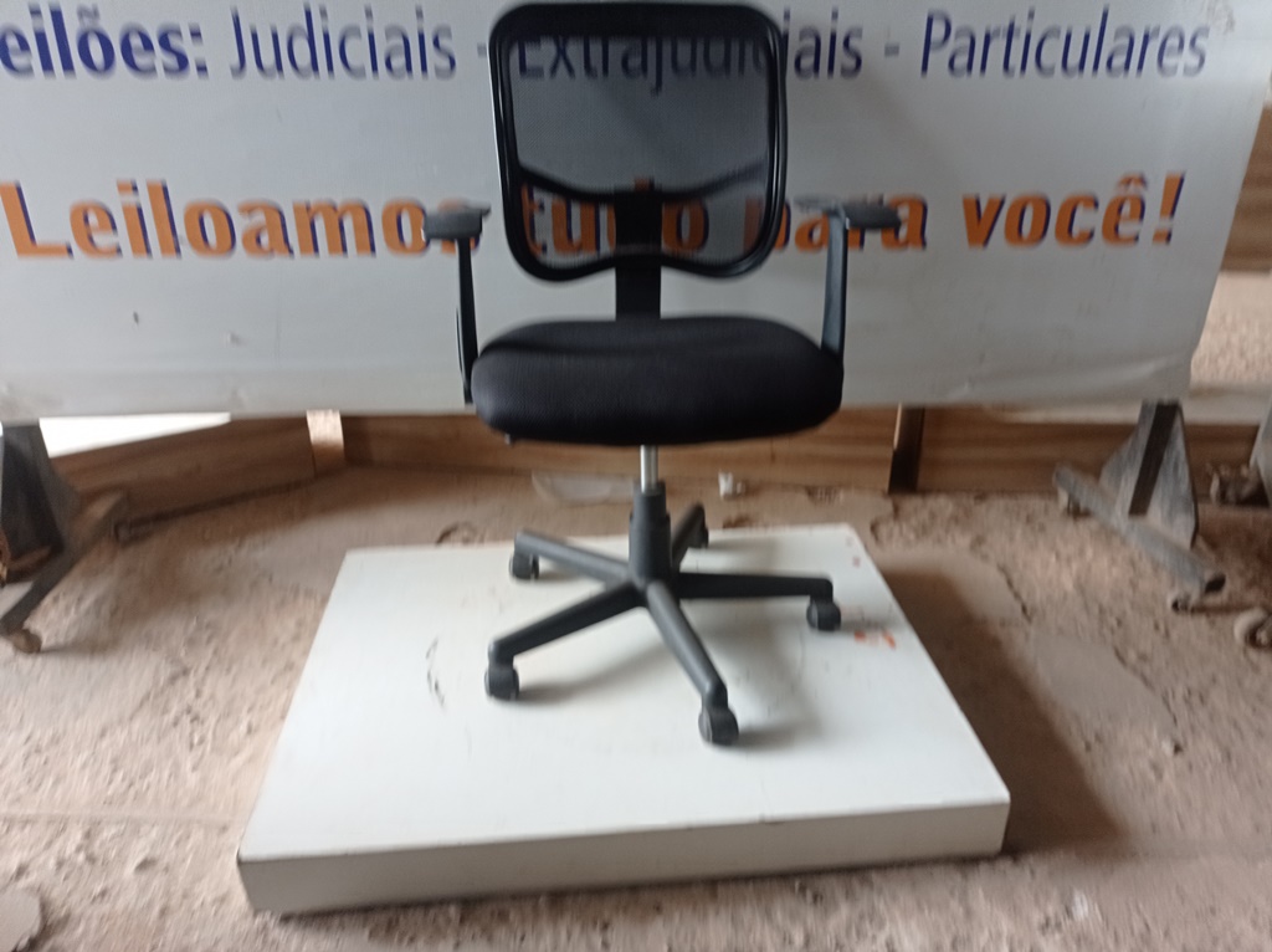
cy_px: 476
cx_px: 636
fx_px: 1028
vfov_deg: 49.7
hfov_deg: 63.5
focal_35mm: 28
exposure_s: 1/120
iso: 138
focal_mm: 4.7
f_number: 1.79
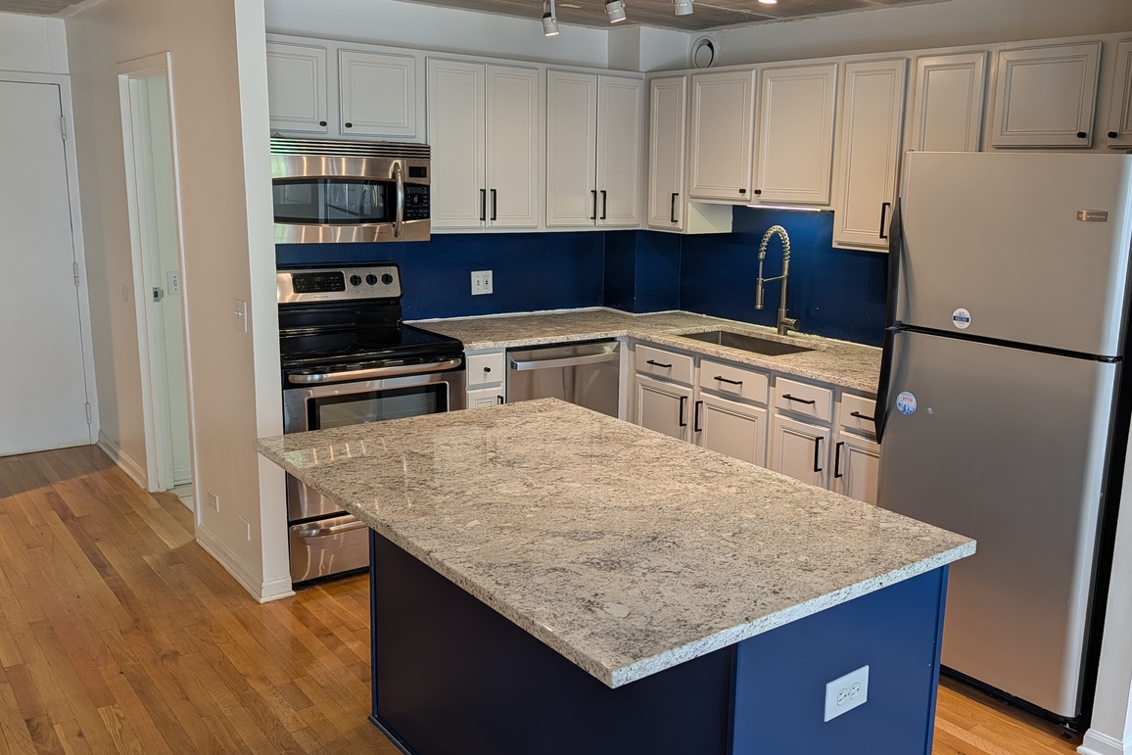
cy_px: 376
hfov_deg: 59.9
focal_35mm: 31
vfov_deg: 42.3
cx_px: 664
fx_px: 975
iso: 41
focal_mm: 6.9
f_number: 1.68
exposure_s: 1/120
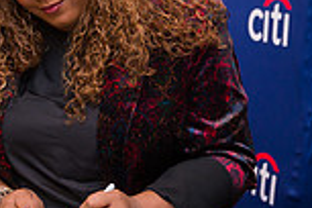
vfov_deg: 15.0
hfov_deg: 22.3
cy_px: 106
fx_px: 789
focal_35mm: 91
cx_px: 100
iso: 400
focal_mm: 24
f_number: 3.2
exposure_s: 1/200
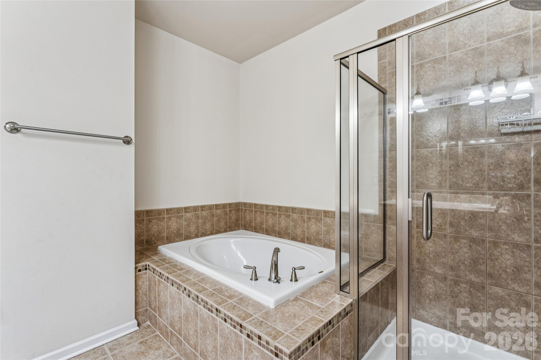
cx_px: 270
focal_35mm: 16
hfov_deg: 95.7
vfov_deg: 72.7
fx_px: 245
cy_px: 180
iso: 100
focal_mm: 16.3
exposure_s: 1/2
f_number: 9
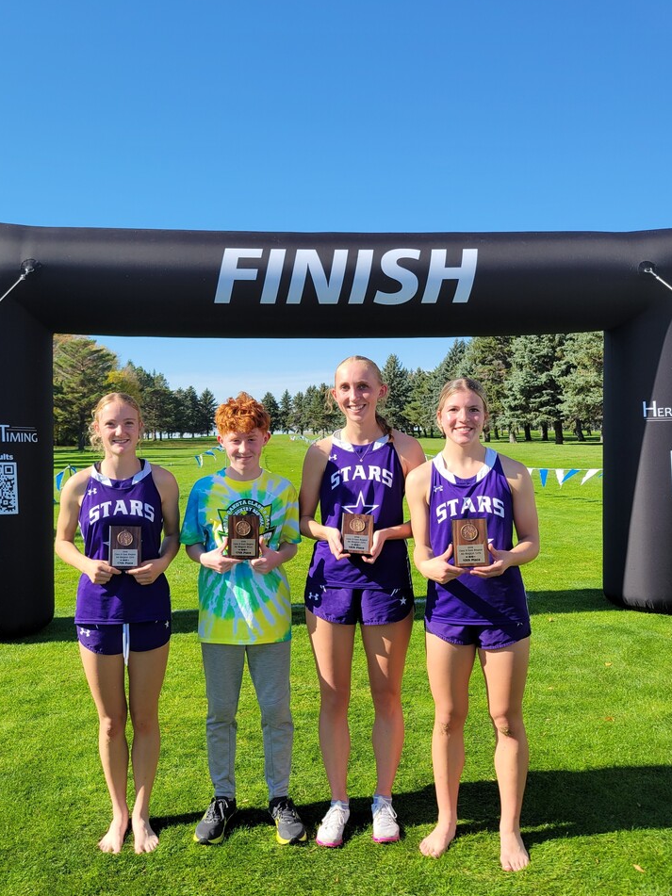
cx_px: 312
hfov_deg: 49.7
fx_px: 725
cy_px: 472
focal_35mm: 28
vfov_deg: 63.4
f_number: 1.8
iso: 40
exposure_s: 1/1690
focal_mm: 5.4
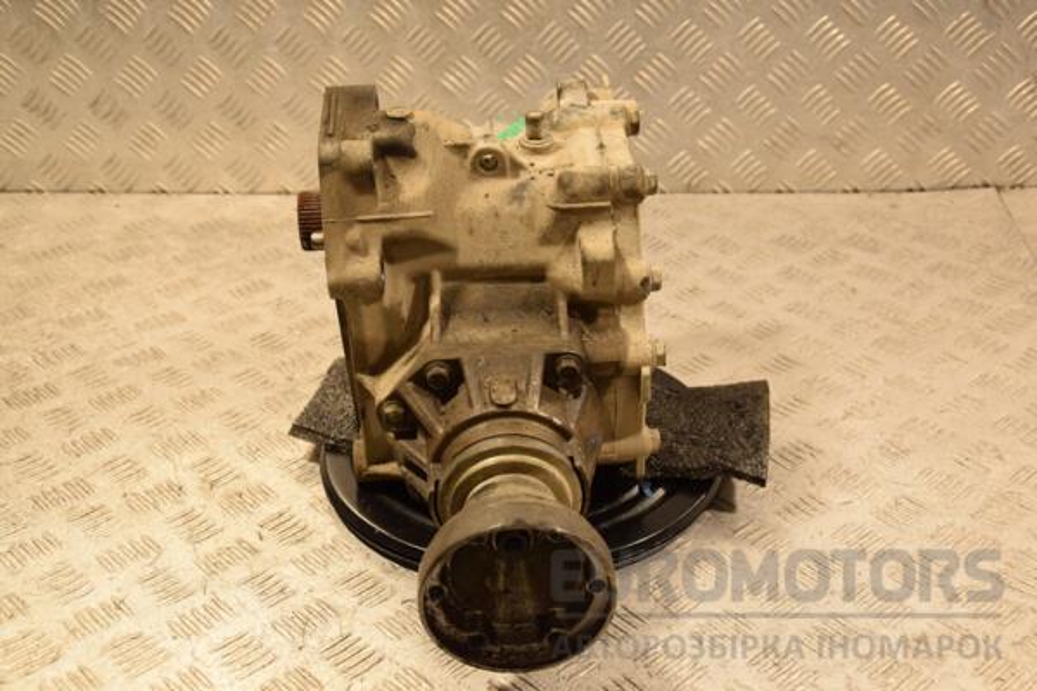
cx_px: 518
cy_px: 346
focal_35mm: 51
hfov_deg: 38.9
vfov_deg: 26.5
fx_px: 1469
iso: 800
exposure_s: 1/125
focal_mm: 34
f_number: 5.6
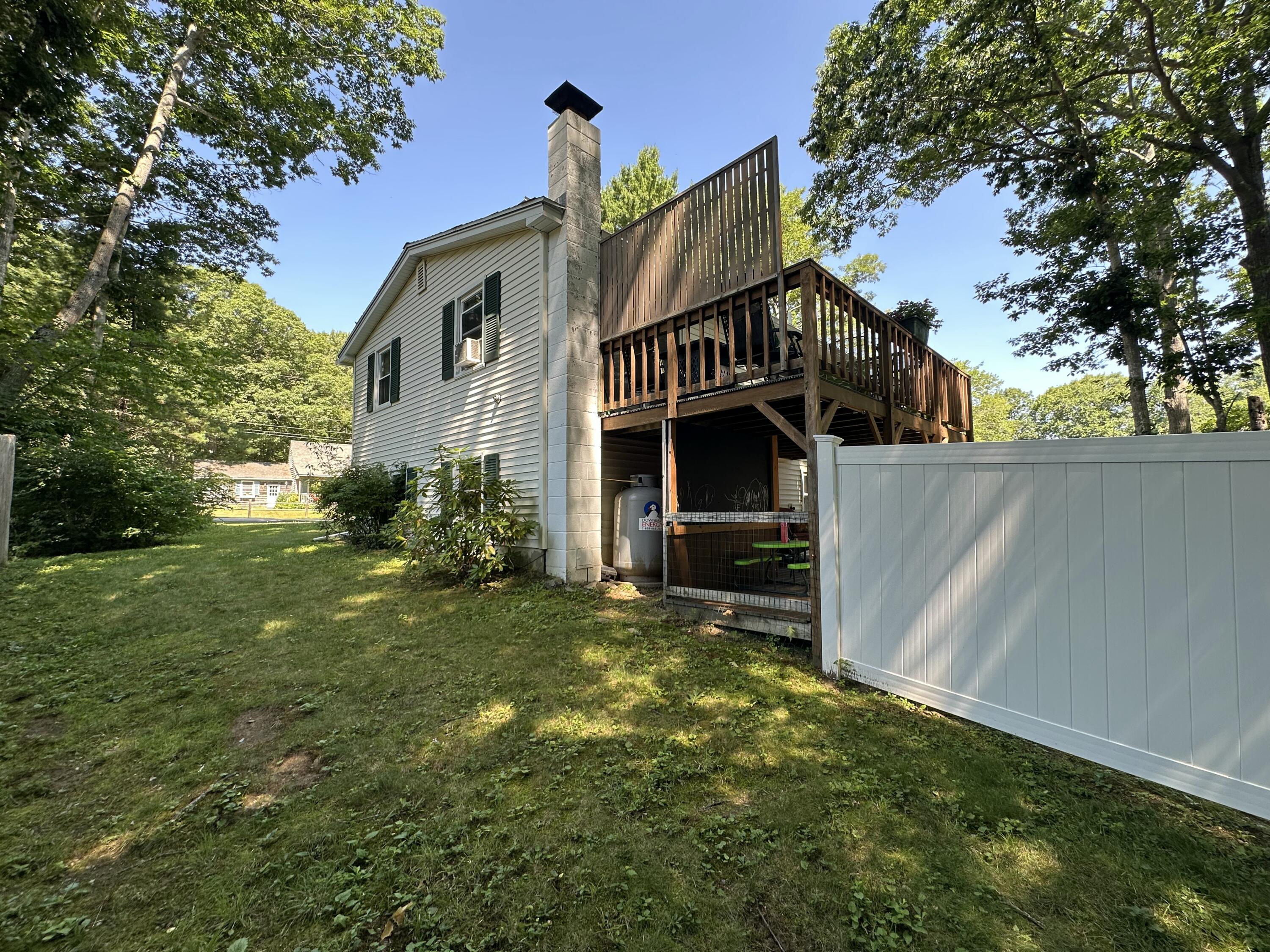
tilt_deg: +3.4
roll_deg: +0.0
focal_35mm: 14
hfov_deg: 102.1
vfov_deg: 85.7
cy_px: 476
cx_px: 635
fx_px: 514
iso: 40
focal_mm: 2.22
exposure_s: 1/120
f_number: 2.2
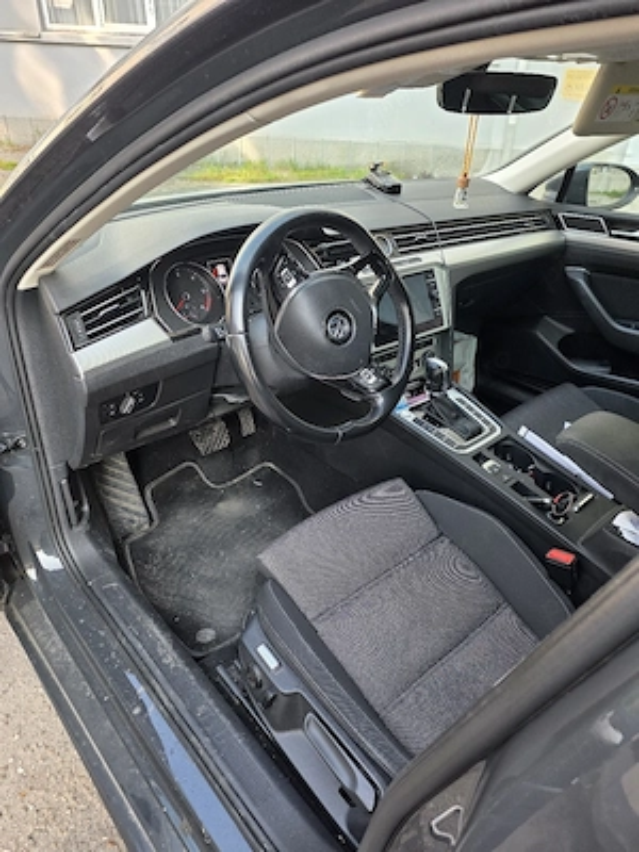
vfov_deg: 73.9
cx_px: 320
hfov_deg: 58.9
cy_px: 426
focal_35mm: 23
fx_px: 566
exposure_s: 1/182
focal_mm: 6.25
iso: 80
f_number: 1.7
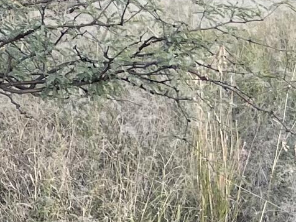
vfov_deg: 8.9
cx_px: -472
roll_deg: -0.6
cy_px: -95
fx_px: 1402
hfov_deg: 10.1
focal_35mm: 164
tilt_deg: +2.4
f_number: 1.5
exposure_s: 1/242
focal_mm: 5.7
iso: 50
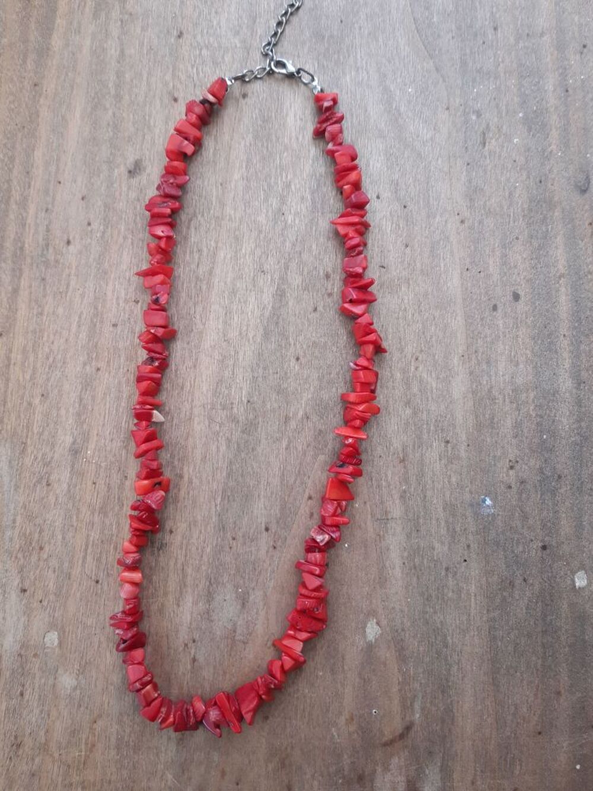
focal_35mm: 26
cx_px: 296
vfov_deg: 67.3
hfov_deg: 53.1
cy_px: 396
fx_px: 594
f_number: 1.7
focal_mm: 3.92
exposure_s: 1/100
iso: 80
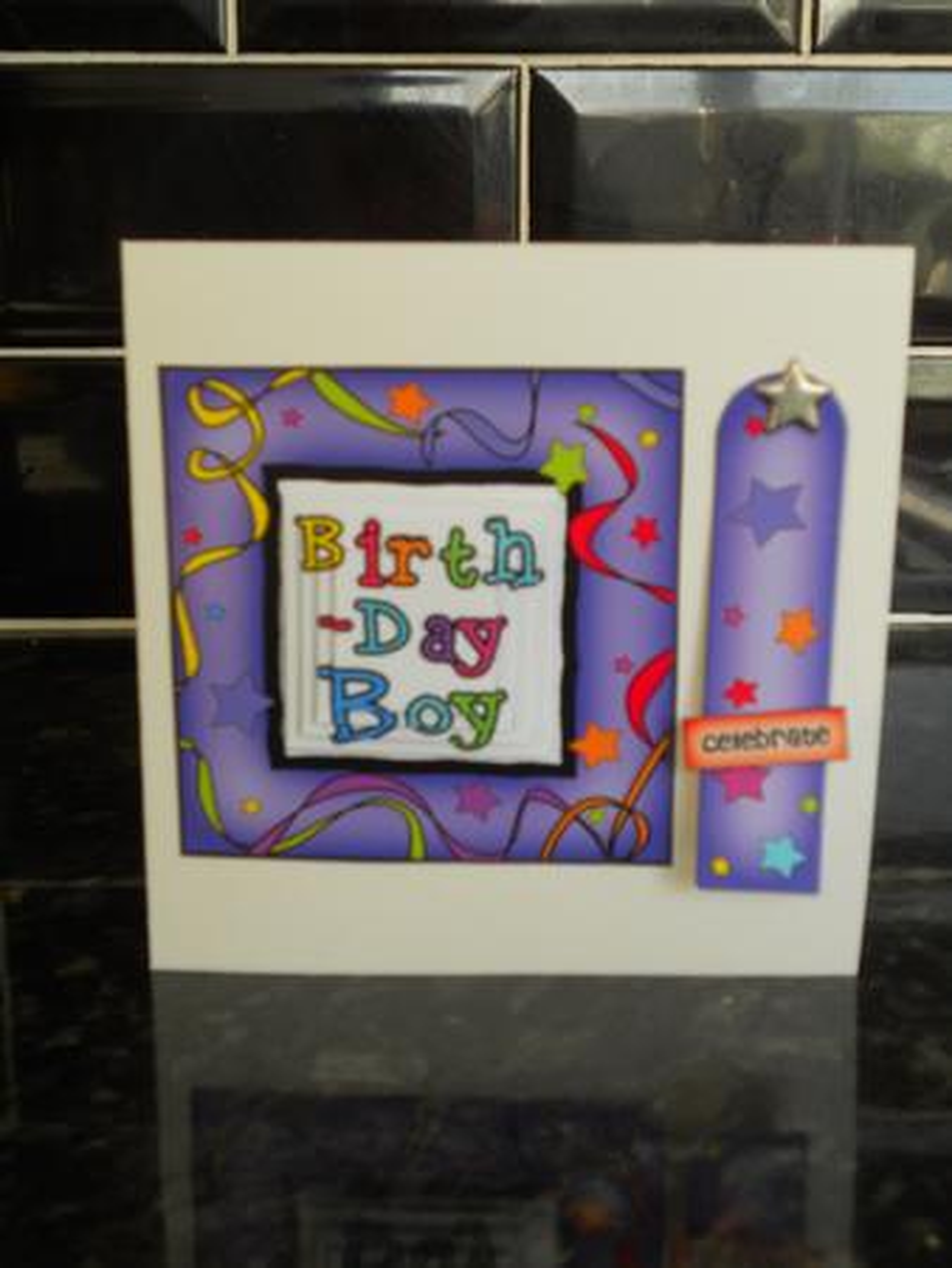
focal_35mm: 46
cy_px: 634
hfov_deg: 31.5
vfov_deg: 41.2
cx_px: 476
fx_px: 1685
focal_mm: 8.2
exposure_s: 1/30
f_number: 4.3
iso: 80
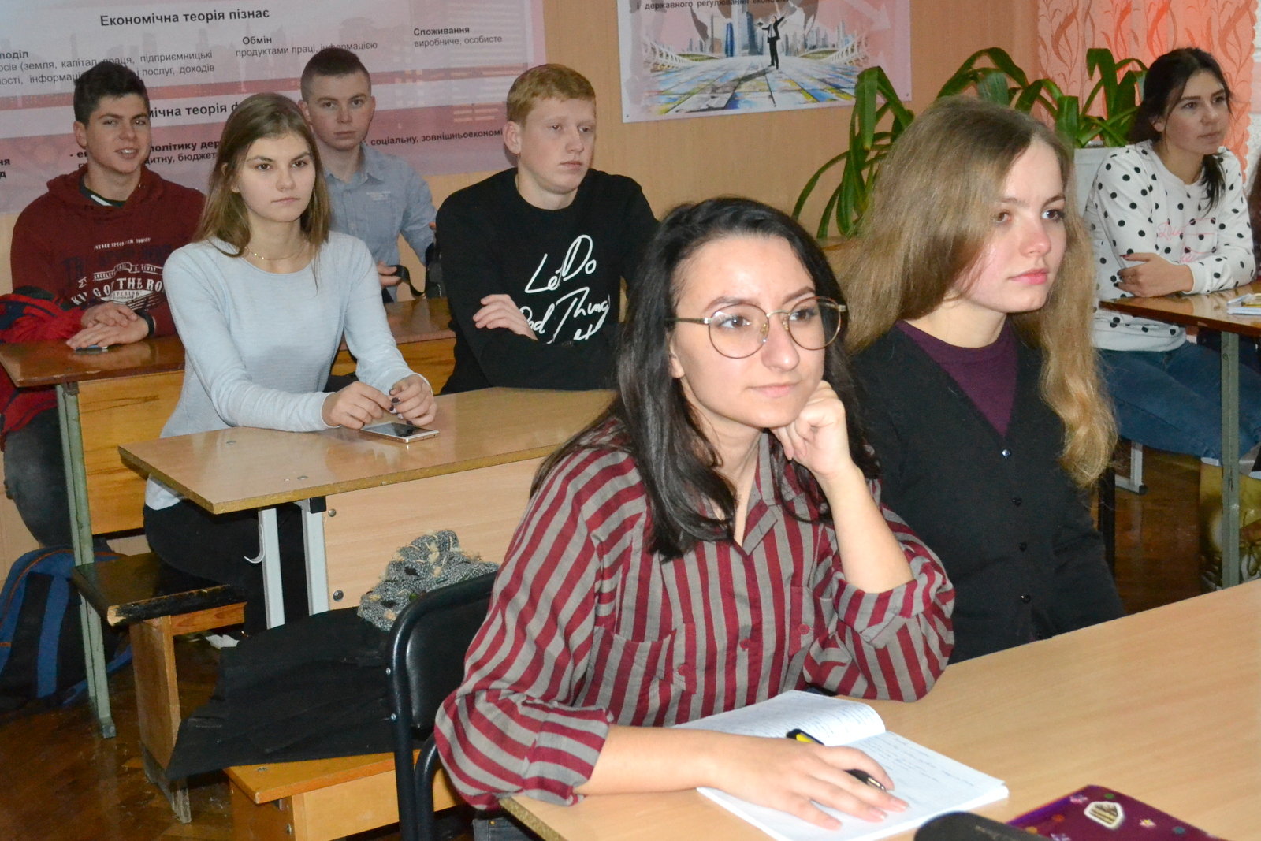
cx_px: 630
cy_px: 420
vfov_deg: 31.9
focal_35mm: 42
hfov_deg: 46.4
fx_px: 1471
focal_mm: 28
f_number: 5.6
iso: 3200
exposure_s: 1/200
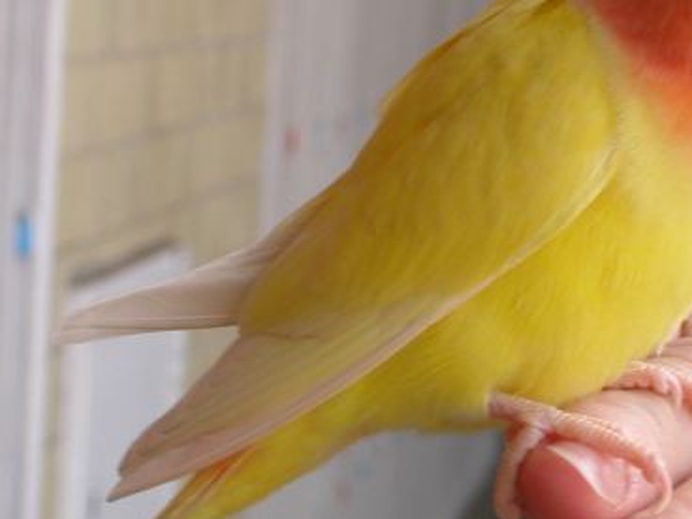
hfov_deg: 10.2
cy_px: 150
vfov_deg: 7.7
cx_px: 557
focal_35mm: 193
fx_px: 3858
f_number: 4.8
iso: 100
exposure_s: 1/53.1
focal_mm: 16.8
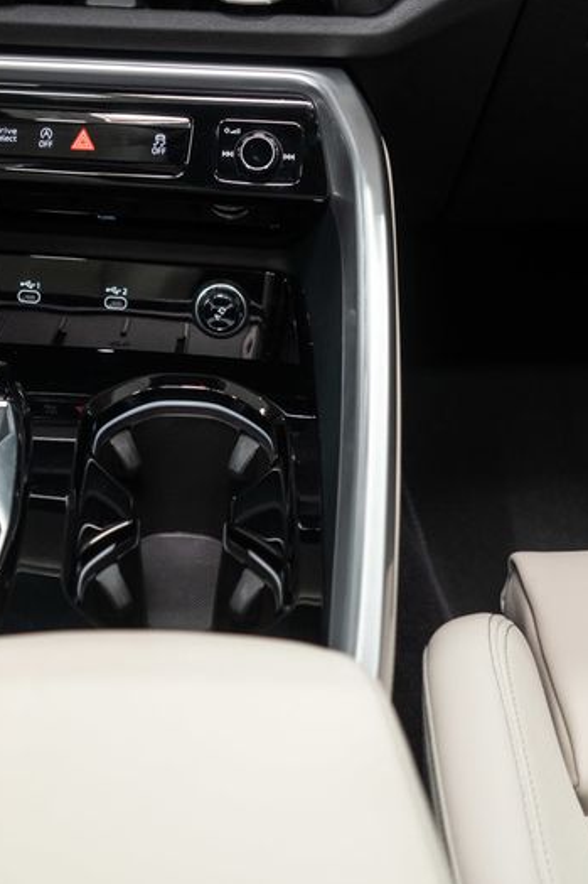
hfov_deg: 17.5
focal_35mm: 77
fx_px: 1888
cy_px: 96
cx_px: 98
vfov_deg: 25.5
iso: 640
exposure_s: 1/50
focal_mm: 28
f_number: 3.2
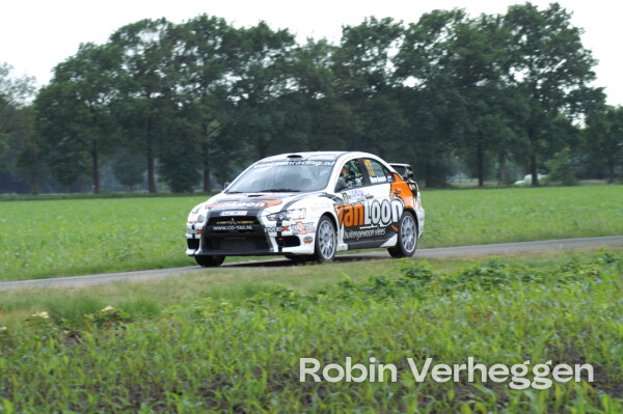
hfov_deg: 10.2
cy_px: 207
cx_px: 312
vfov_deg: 6.8
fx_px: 3501
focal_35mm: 202
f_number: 6.3
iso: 800
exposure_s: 1/320
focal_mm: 135
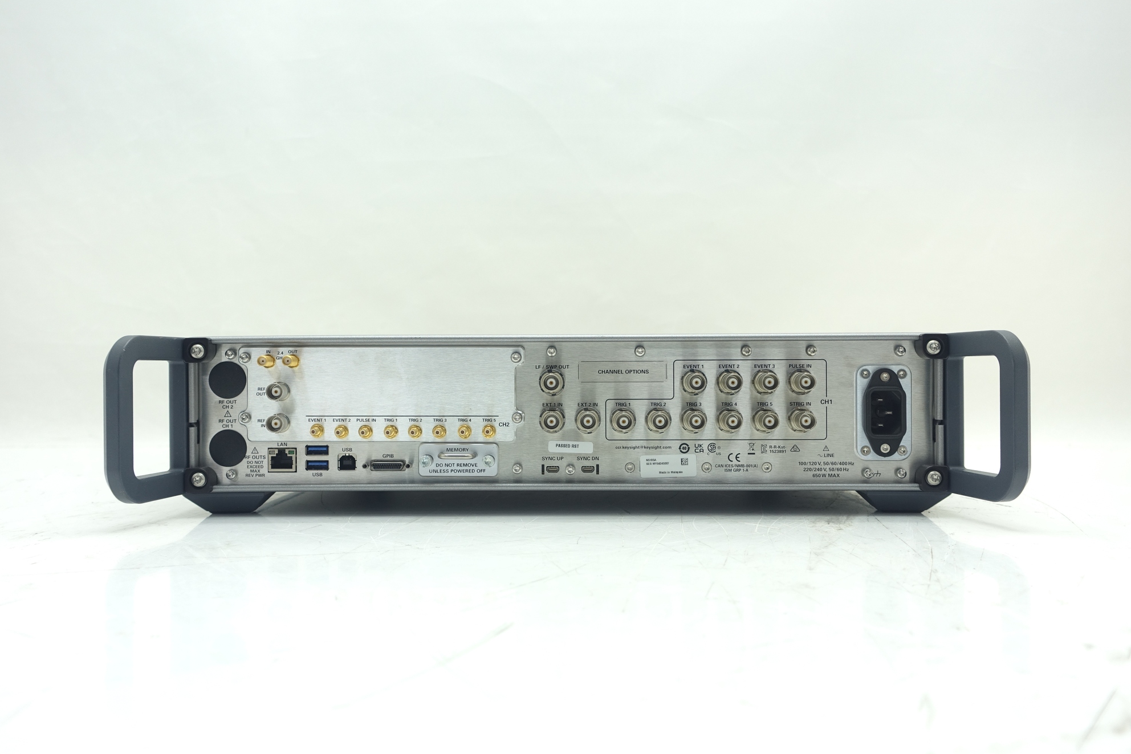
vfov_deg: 41.1
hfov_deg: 58.7
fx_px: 1005
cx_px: 548
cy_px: 375
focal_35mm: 32
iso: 100
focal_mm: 11.45
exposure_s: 1/20
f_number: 3.2
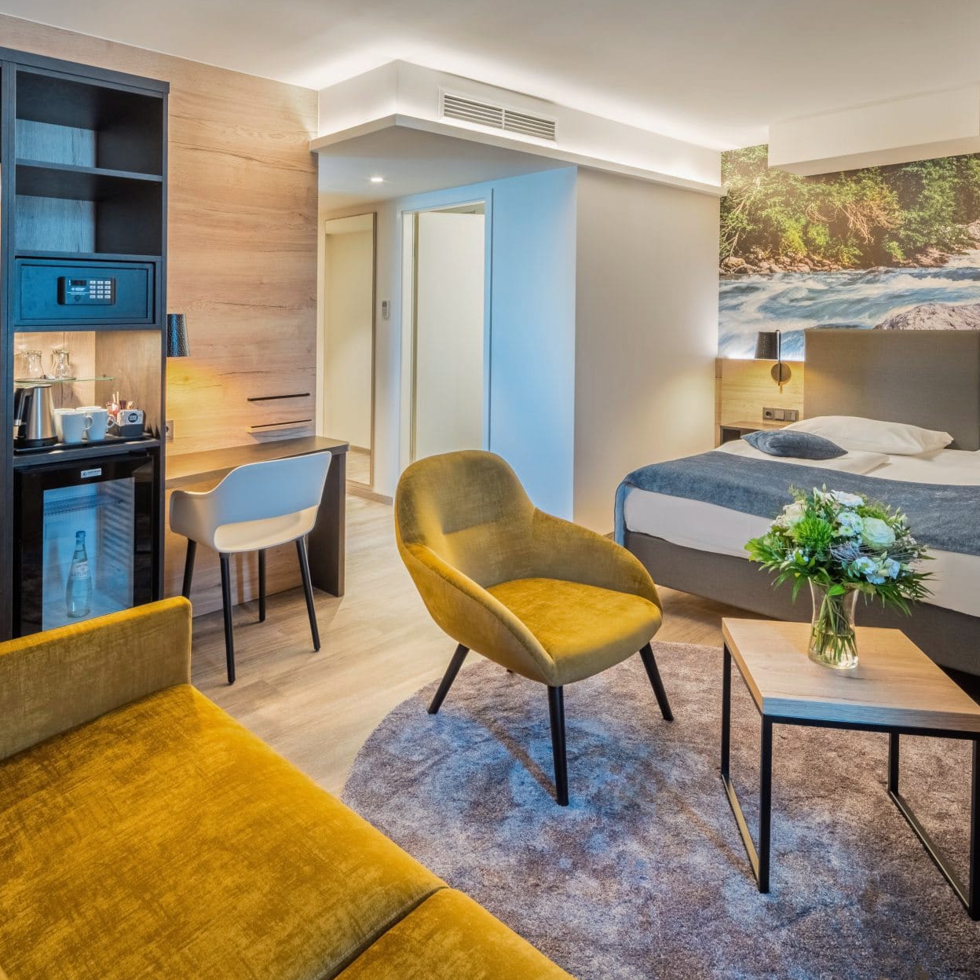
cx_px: 426
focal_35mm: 22
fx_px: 705
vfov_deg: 69.6
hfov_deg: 69.3
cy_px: 483
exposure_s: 1/8
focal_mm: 17
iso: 400
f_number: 13
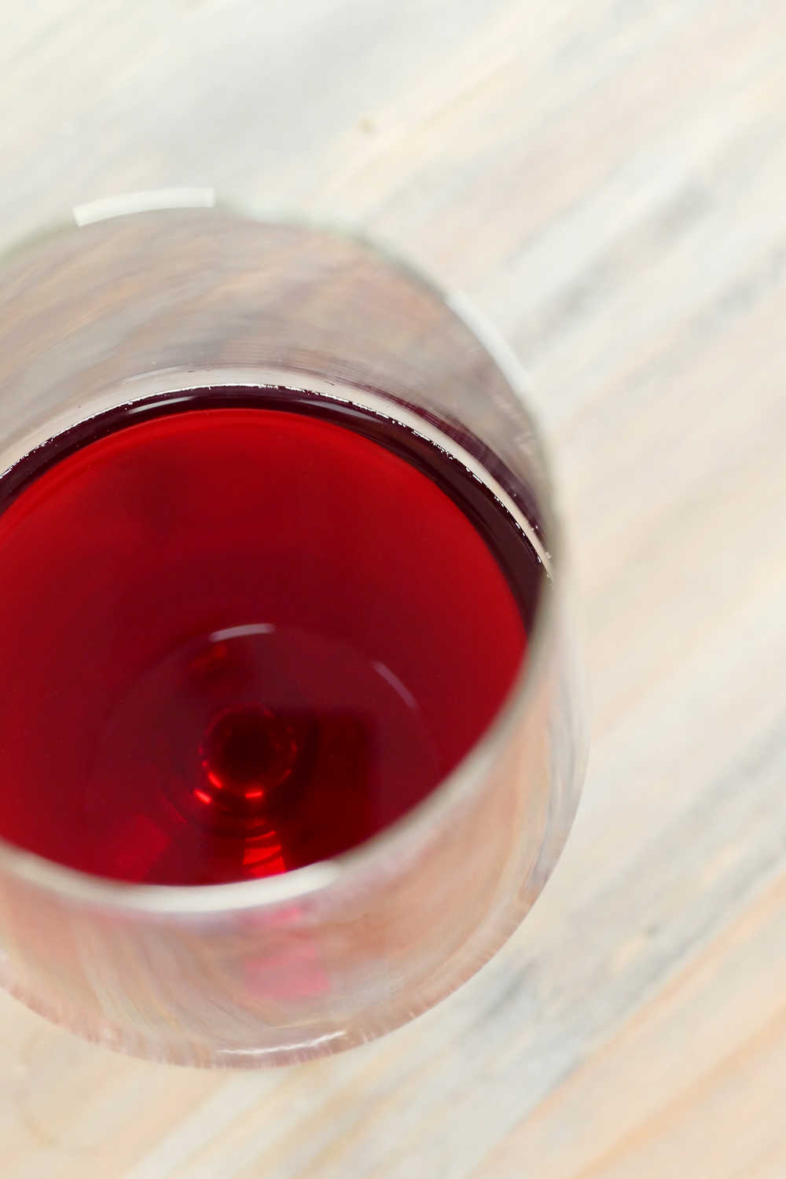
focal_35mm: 58
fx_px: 1899
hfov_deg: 23.4
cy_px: 590
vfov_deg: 34.5
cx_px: 393
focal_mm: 21.01
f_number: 3.5
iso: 1250
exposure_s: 1/80
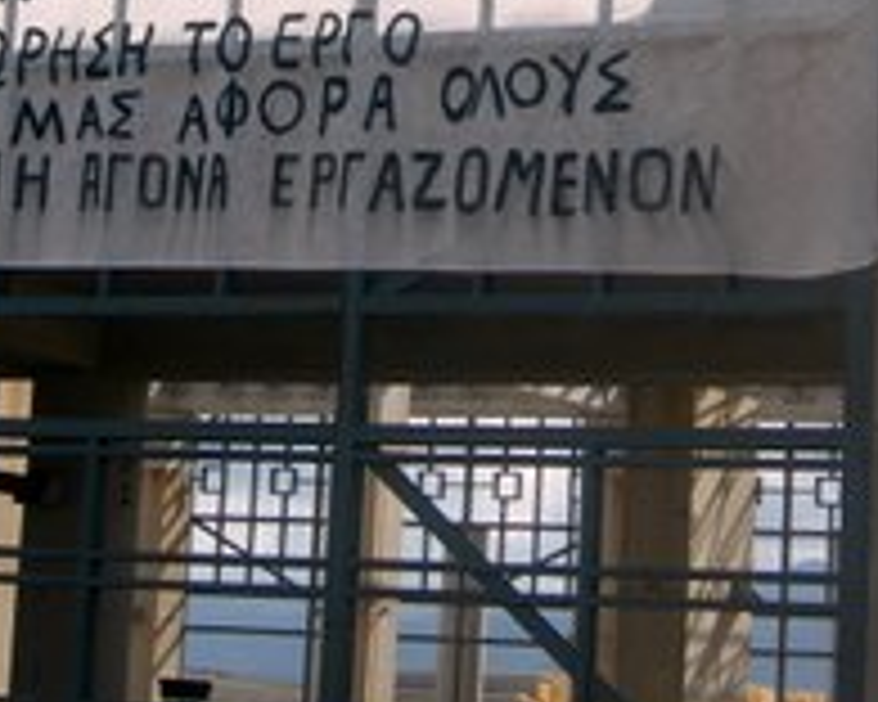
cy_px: -72
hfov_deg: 15.4
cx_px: 459
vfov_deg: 12.1
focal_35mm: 125
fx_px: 3248
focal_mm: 10.6
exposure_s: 1/434
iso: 50
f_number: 5.4
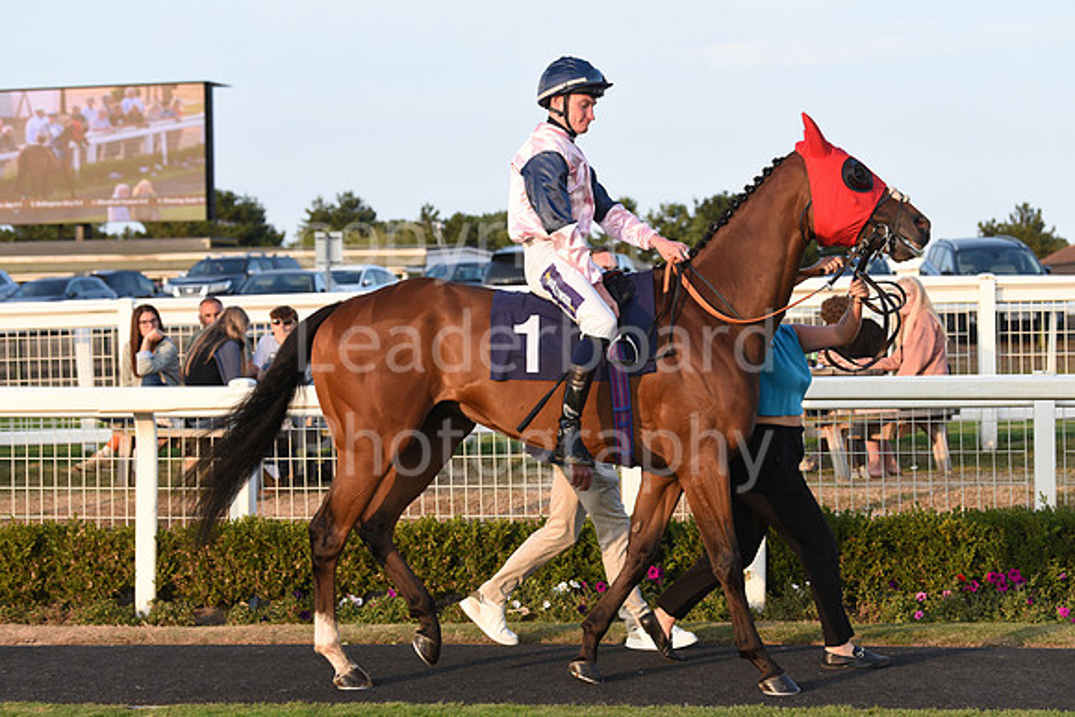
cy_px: 358
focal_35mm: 85
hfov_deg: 23.9
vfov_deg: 16.1
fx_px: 2539
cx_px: 538
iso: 1250
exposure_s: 1/1600
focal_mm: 85
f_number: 5
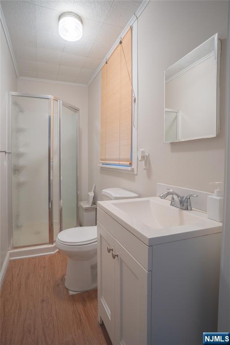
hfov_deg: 67.4
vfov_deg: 90.0
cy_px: 172
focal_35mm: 18
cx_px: 115
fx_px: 172
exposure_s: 2.5
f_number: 8
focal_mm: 18
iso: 400
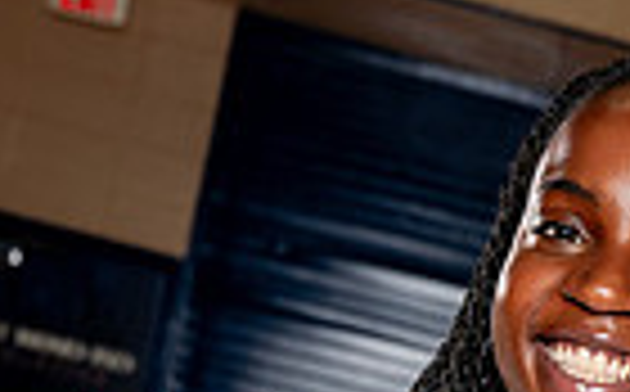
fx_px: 2811
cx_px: 490
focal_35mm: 164
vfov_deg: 7.5
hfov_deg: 12.7
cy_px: 861
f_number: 5.6
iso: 200
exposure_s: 1/250
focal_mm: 50
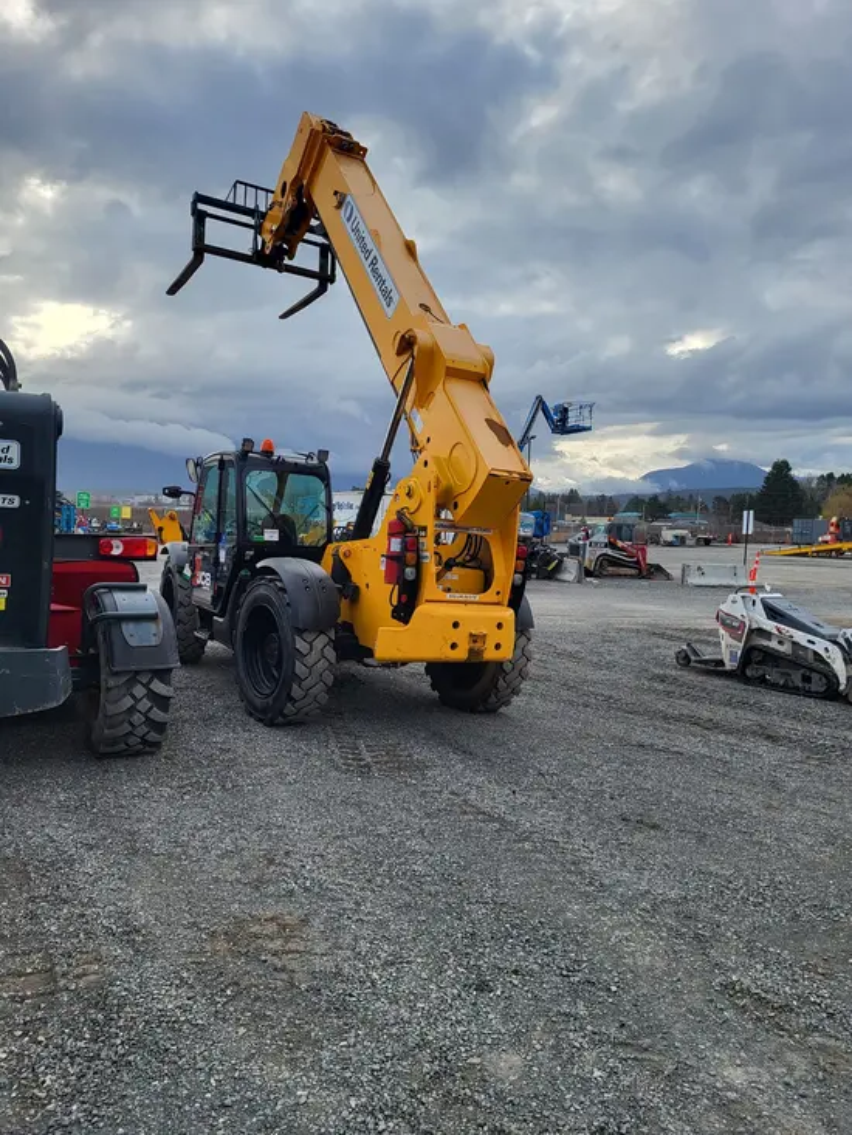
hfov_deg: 53.1
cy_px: 568
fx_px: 853
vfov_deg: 67.3
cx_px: 426
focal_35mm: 26
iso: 40
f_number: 1.8
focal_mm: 5.4
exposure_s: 1/792
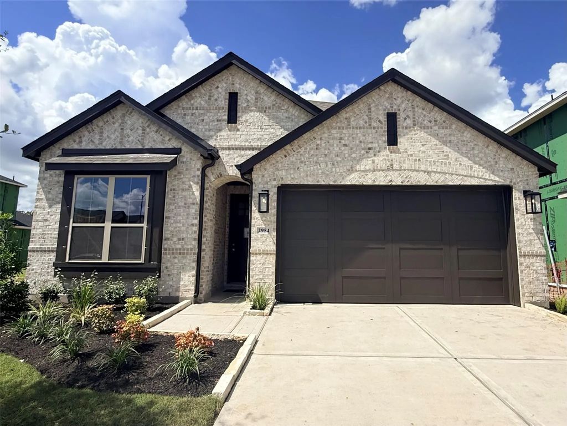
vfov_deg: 85.7
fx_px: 229
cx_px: 284
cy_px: 213
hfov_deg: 102.1
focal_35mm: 14
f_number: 2.2
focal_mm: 2.22
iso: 50
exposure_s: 1/3663
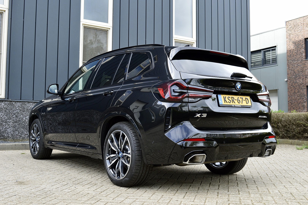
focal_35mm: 42
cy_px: 102
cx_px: 154
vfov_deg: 31.8
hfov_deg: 46.4
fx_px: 359
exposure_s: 1/160
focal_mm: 28
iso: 400
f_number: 9
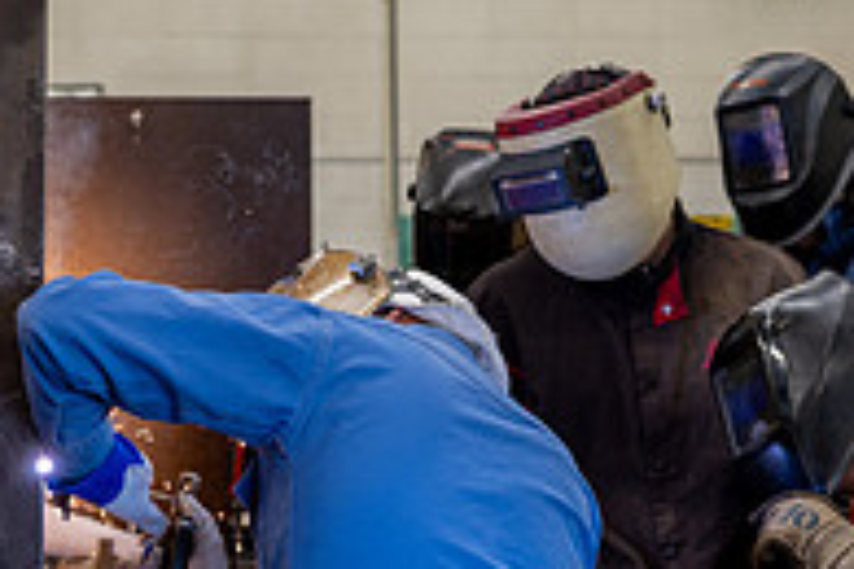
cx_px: 412
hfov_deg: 19.3
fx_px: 2514
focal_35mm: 106
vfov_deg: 12.9
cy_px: 269
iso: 320
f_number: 2.8
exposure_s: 1/125
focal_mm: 35
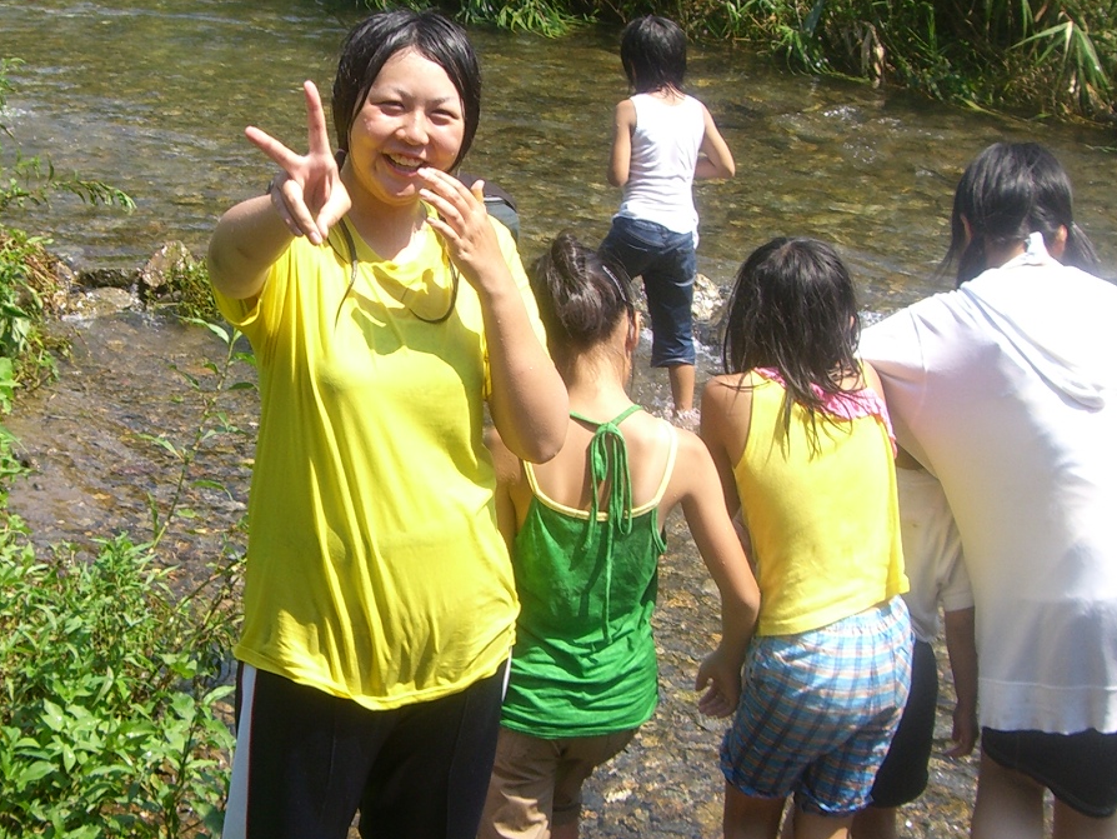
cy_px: 428
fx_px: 2195
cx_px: 376
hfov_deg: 28.4
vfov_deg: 21.6
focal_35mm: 68
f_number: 4.3
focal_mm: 6.2
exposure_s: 1/250
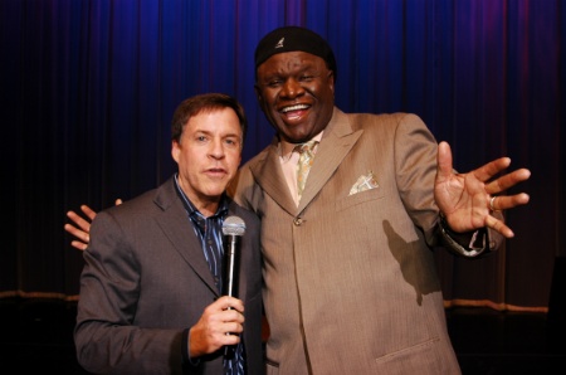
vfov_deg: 36.7
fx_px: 565
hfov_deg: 53.2
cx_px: 283
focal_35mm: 36
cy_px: 188
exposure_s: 1/100
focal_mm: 24
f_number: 5
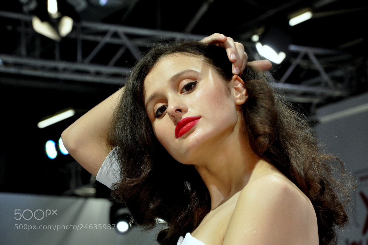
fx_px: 1608
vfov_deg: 8.7
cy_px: 122
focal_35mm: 158
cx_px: 184
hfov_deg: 13.1
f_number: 8
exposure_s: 1/100
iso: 640
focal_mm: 105
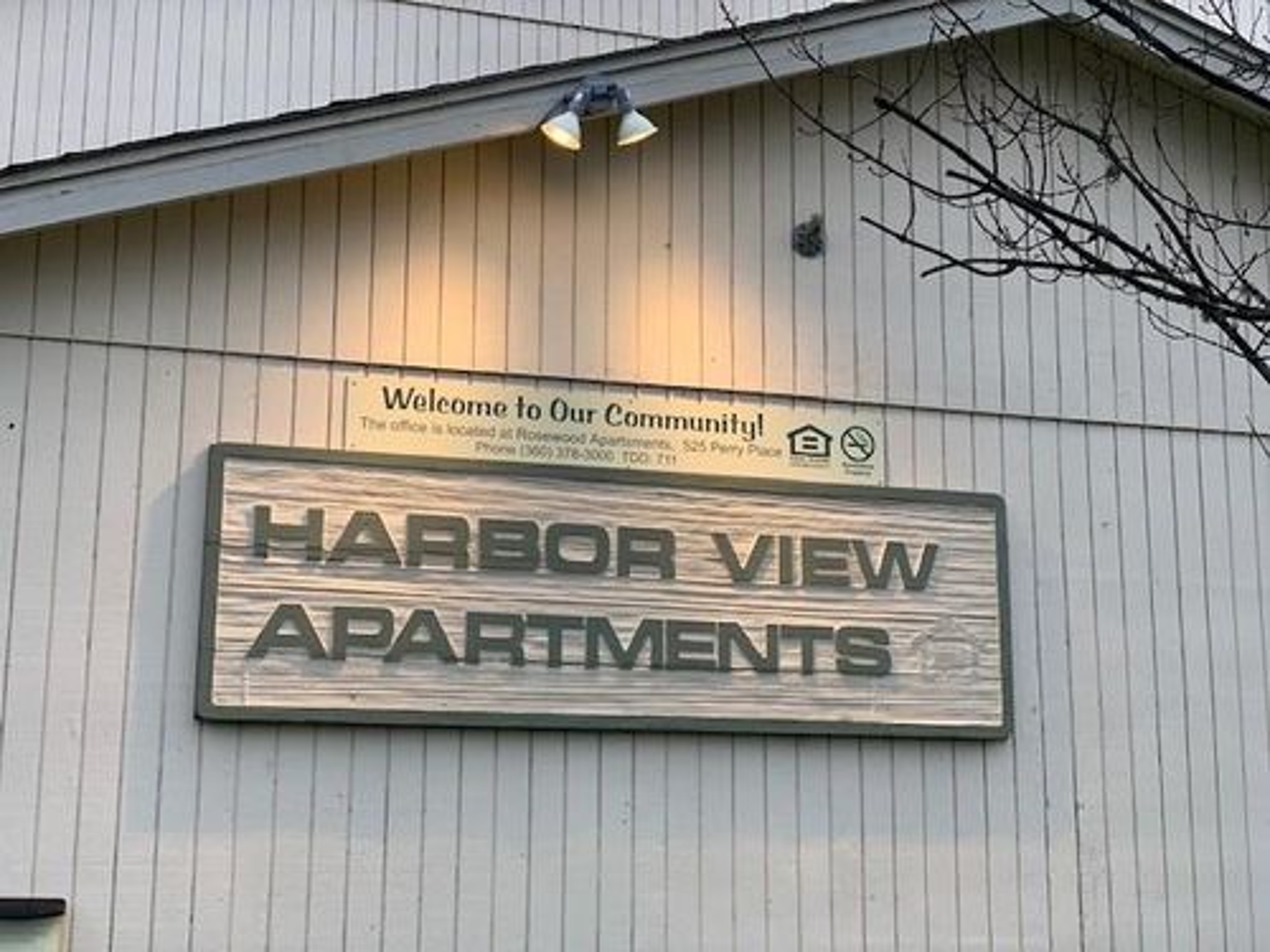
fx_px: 1908
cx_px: 635
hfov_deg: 36.8
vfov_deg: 28.0
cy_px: 476
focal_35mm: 52
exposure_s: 1/122
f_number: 2.4
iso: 50
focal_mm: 6
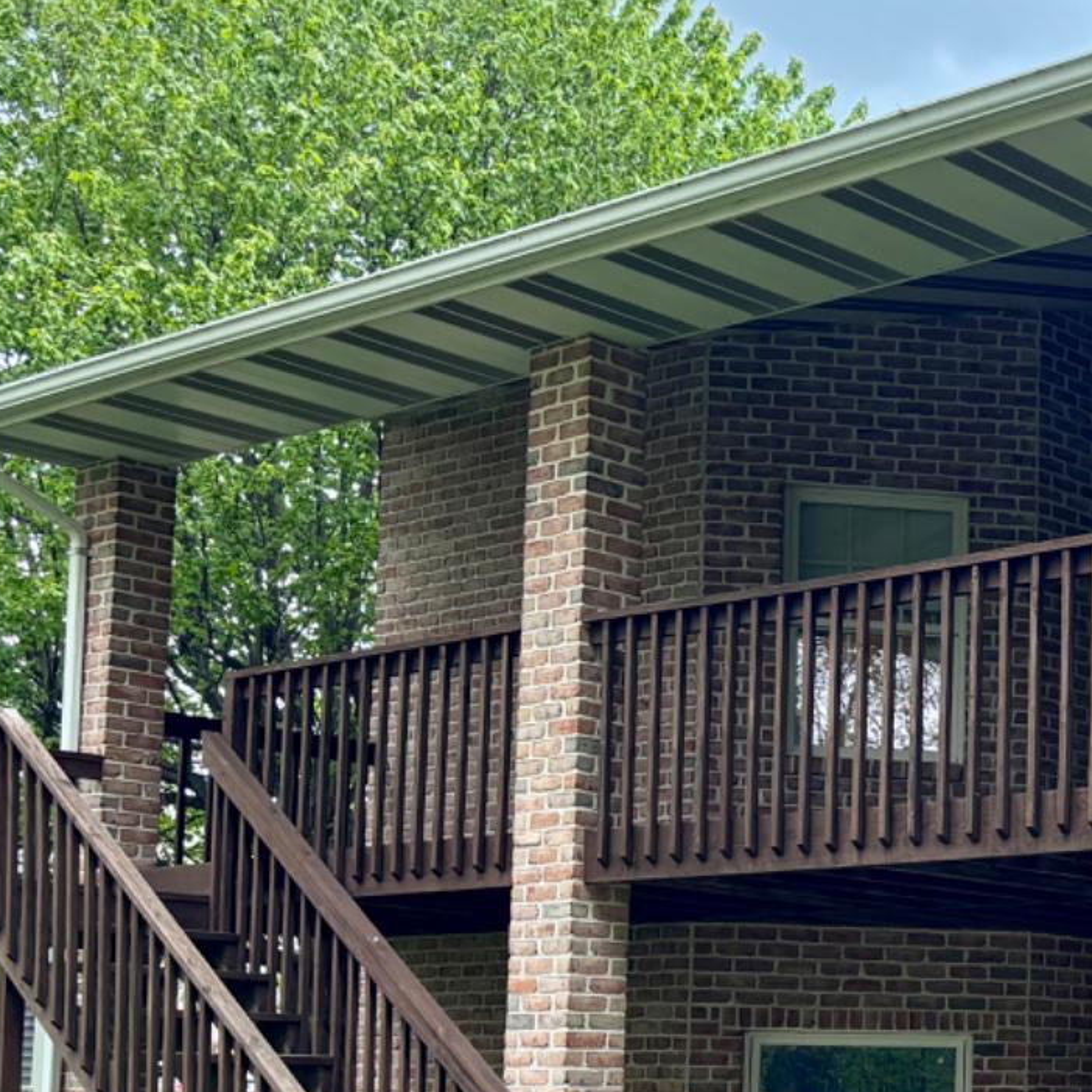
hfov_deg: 23.0
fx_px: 2391
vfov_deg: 25.0
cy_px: 958
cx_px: 1394
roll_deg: -0.8
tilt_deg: +3.7
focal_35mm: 67
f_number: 1.6
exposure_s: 1/433
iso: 50
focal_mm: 5.96
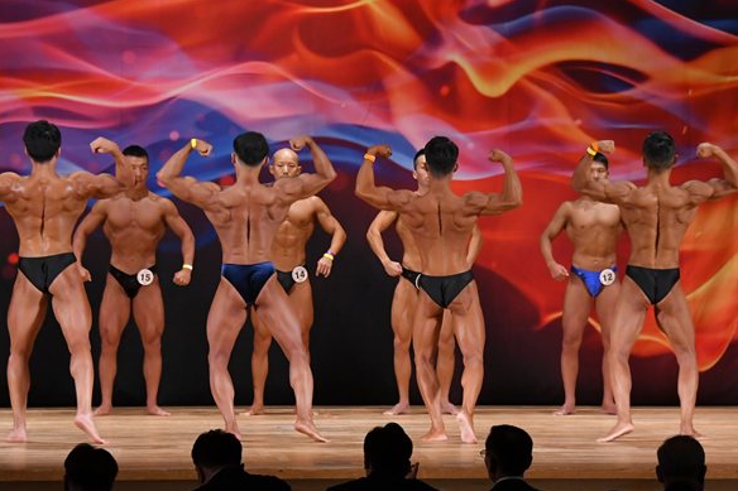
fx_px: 3668
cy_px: 294
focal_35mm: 179
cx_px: 376
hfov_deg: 11.5
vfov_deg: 7.7
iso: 3200
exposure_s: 1/400
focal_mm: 90
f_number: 5.6
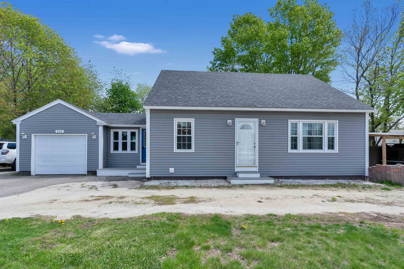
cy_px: 134
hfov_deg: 96.7
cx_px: 202
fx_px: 180
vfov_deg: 73.8
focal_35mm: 16
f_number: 8
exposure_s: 1/1000
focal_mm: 16
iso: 800
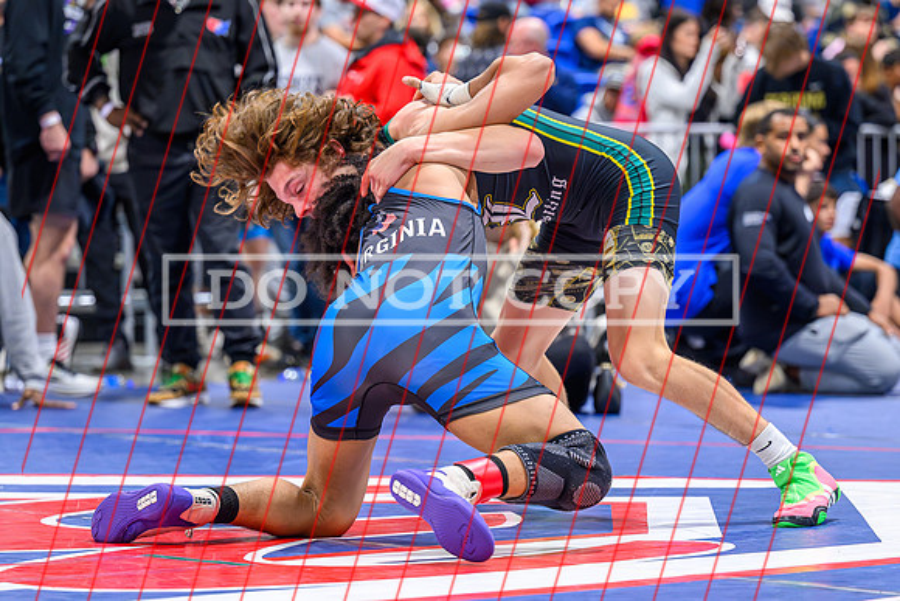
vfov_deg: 8.7
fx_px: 3964
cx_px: 465
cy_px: 352
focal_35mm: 159
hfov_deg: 13.0
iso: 3200
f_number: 2.8
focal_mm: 102
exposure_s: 1/640
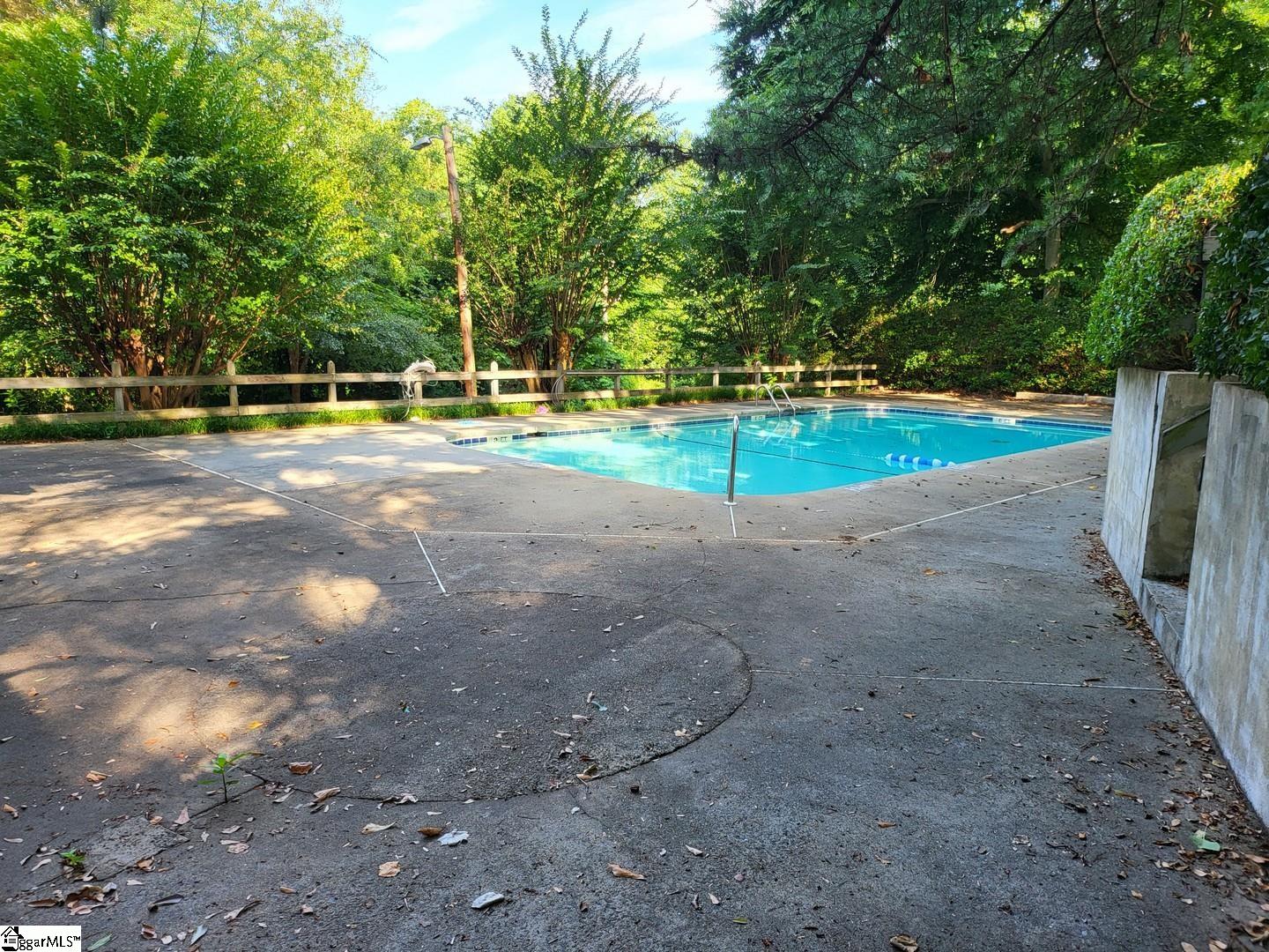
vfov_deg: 56.8
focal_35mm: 24
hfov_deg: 71.6
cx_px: 634
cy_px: 476
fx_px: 880
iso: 40
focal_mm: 5
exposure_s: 1/139
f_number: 1.8
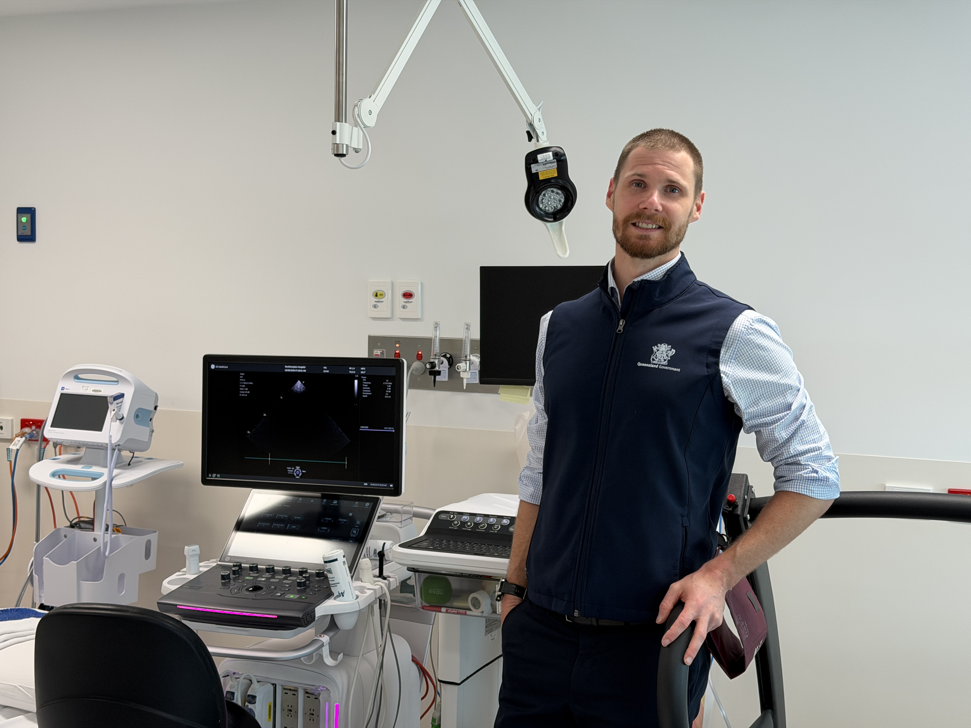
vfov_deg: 30.3
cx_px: 486
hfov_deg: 39.7
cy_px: 364
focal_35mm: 48
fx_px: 1346
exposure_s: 1/50
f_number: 1.78
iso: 50
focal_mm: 6.76
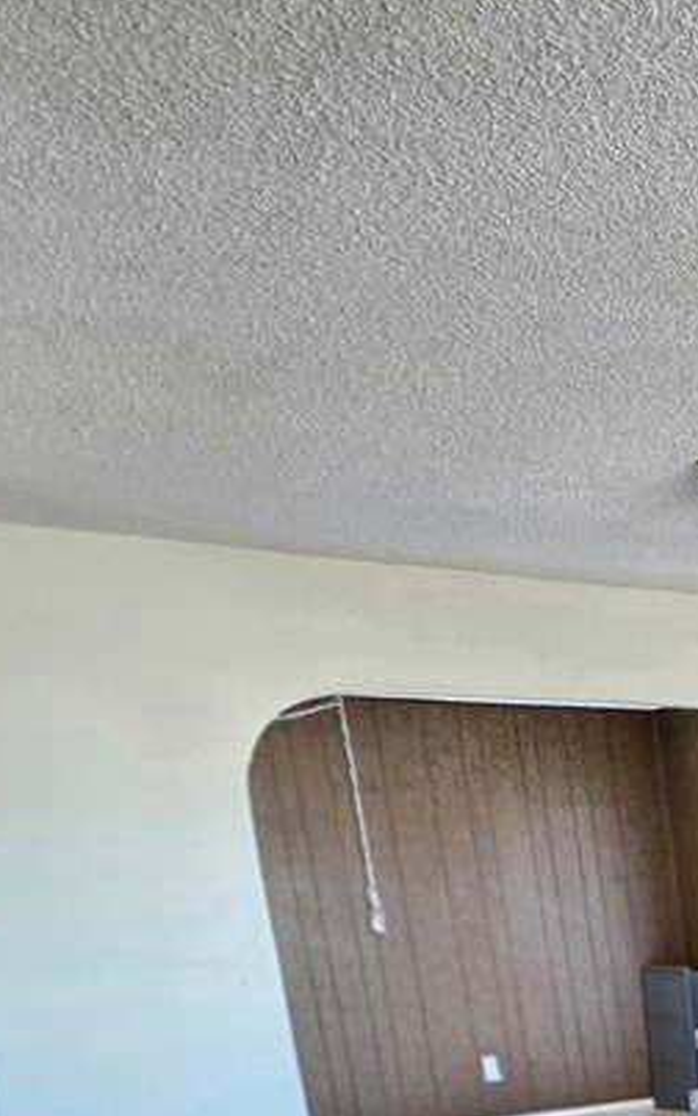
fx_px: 1065
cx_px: 1249
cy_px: 1029
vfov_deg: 48.7
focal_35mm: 35
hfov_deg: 22.2
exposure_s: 1/60.2
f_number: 2.2
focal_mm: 2.2
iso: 800
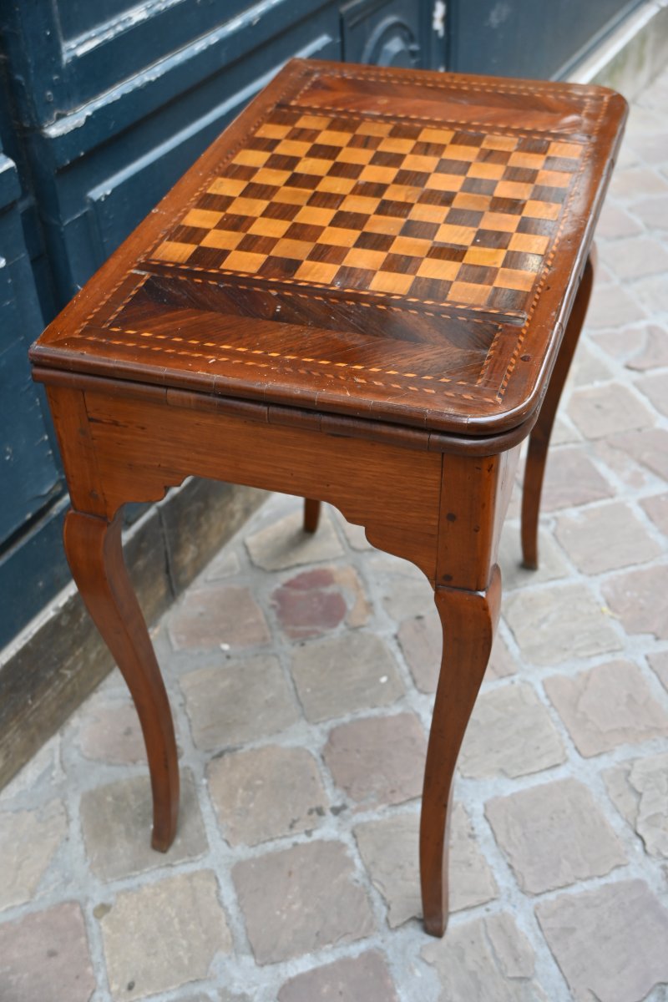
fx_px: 1169
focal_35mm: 42
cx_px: 334
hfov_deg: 31.9
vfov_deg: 46.4
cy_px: 501
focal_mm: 28
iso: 160
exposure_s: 1/50
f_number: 3.8
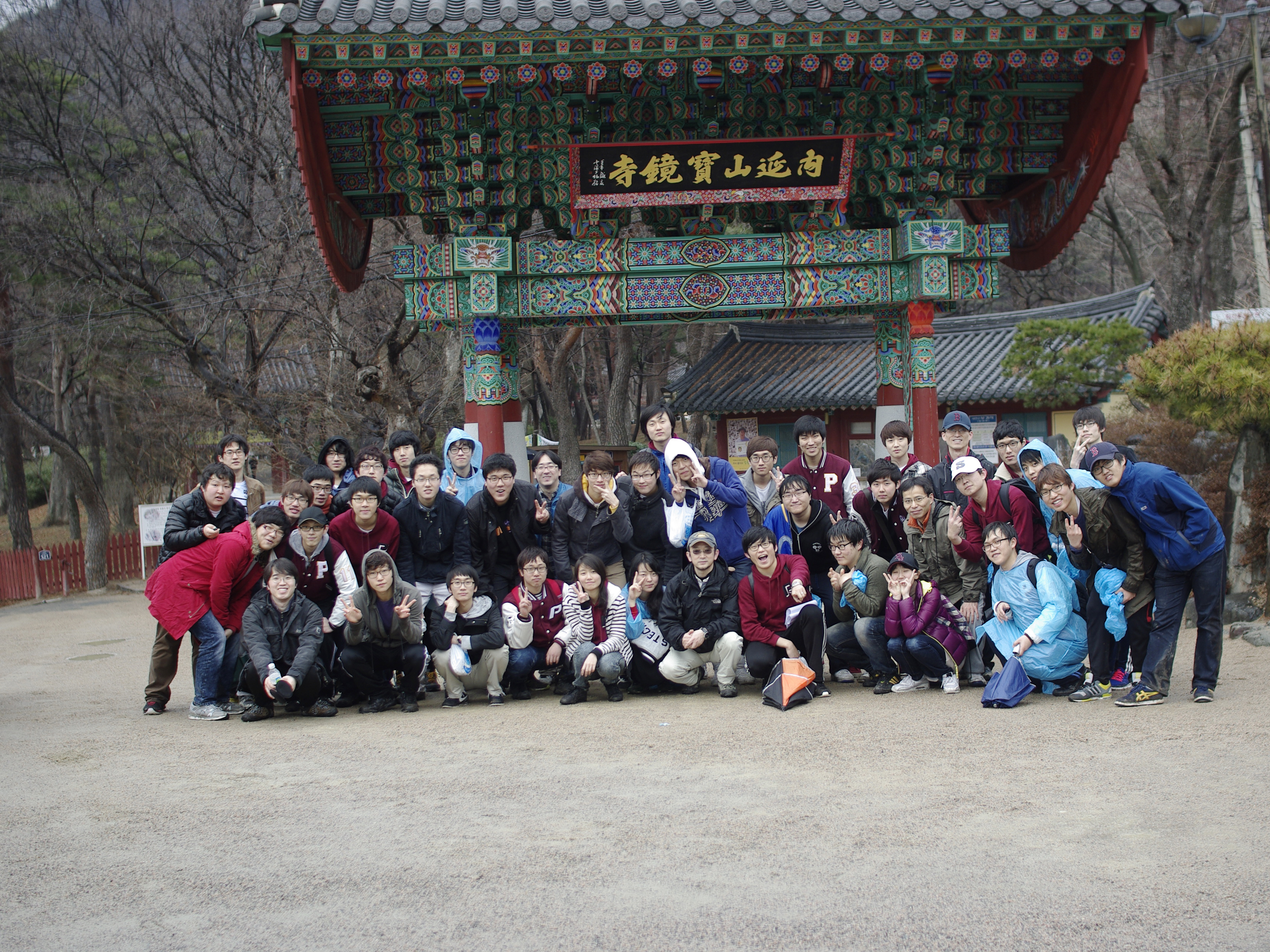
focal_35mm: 49
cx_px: 689
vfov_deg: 29.7
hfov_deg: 38.9
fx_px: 1798
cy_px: 477
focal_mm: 30
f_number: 2.4
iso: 100
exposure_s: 1/180
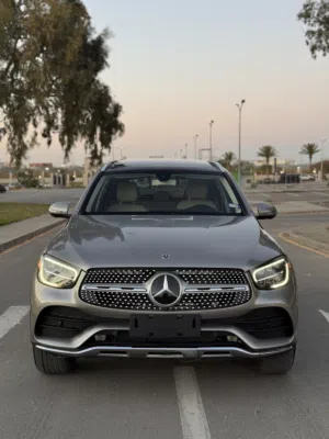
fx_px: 608
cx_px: 164
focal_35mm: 48
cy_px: 220
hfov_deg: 30.3
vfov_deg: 39.7
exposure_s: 1/75
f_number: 1.78
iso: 64
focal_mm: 6.76
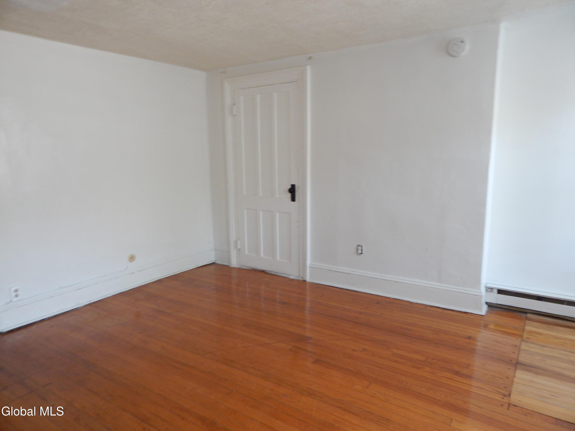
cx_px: 288
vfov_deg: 61.1
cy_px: 216
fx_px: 365
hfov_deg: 76.4
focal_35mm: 22
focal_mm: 4
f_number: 3
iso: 220
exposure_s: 1/30
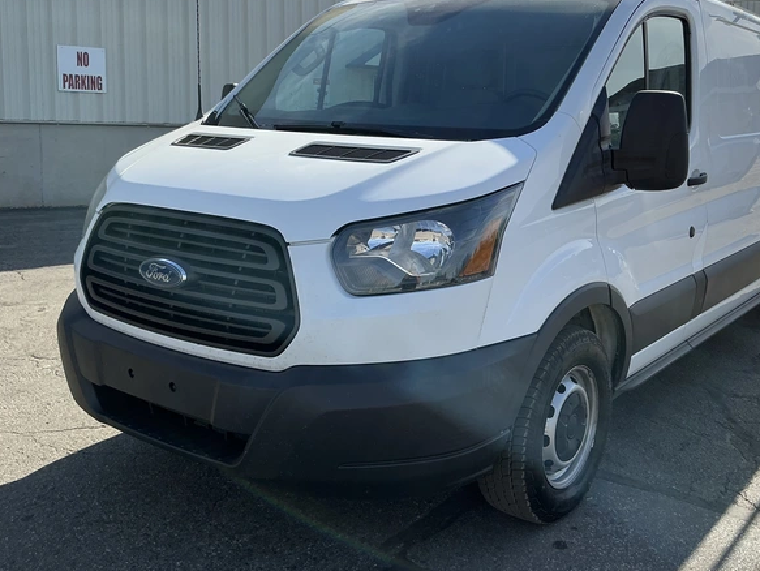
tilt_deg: -6.4
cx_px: 481
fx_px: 791
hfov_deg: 50.7
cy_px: 233
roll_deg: -0.6
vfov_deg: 39.6
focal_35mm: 36
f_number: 1.8
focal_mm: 3
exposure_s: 1/1377
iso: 25
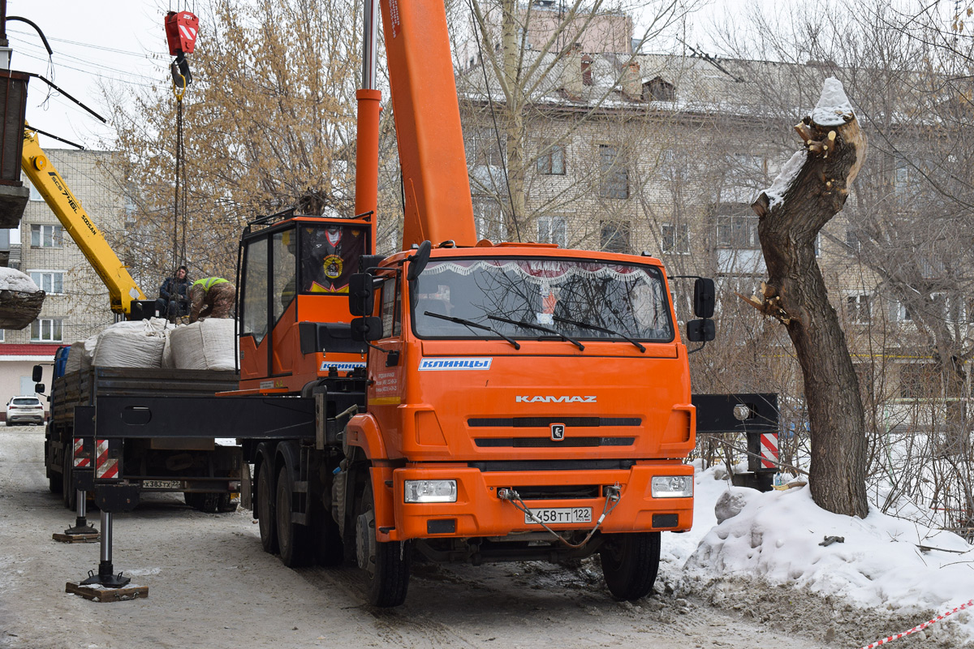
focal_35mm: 54
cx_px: 487
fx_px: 1461
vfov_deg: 25.1
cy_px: 324
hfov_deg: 36.9
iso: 400
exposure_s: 1/250
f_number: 8
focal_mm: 36
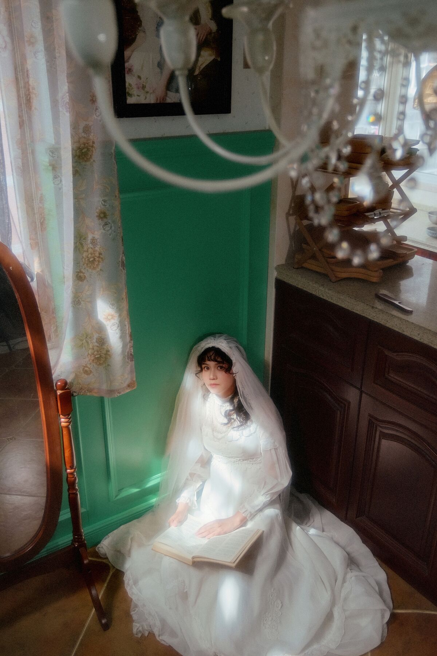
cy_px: 328
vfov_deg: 58.7
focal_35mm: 32
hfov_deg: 41.1
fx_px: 583
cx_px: 218
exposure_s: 1/500
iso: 640
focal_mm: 21.3
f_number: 2.8
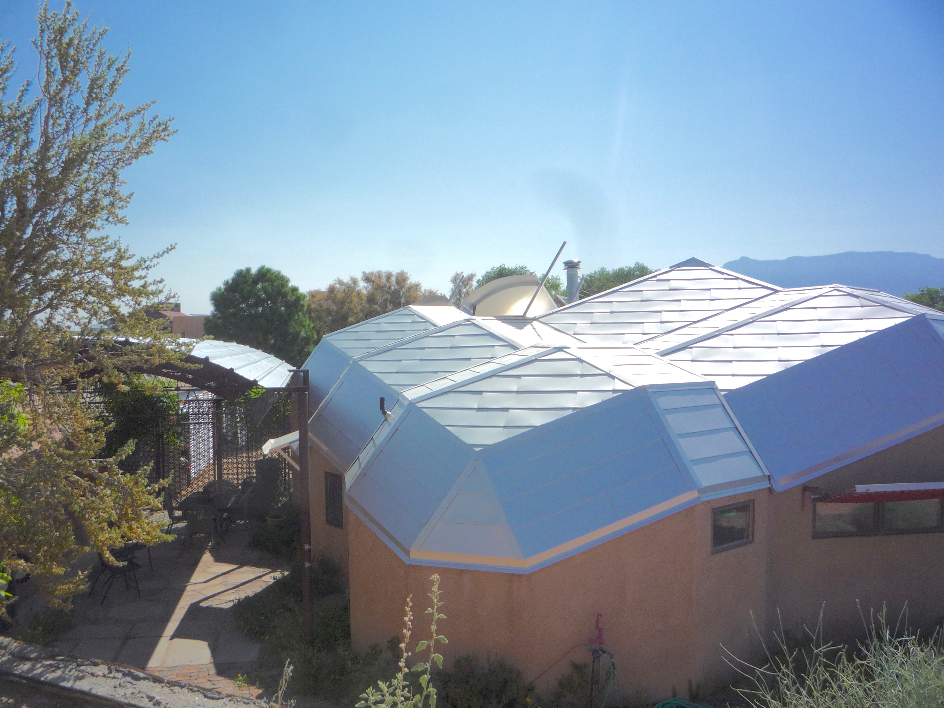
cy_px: 354
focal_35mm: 30
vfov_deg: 46.8
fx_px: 818
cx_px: 472
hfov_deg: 60.0
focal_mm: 5.2
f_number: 5.6
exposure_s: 1/800
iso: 100
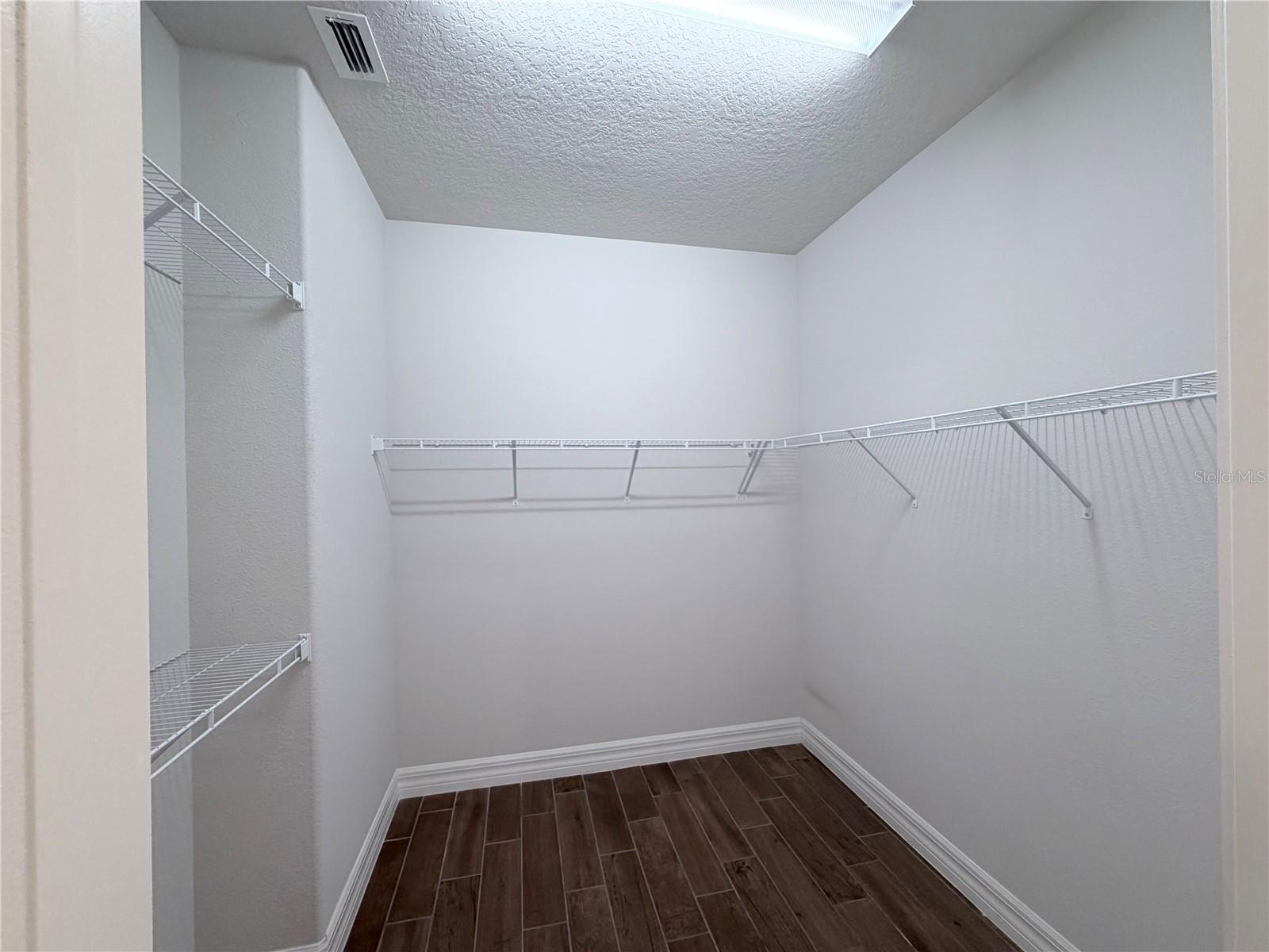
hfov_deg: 102.1
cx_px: 634
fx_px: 513
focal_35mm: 14
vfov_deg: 85.7
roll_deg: +1.1
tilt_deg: -0.2
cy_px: 476
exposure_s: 1/60
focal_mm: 2.22
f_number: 2.2
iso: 160
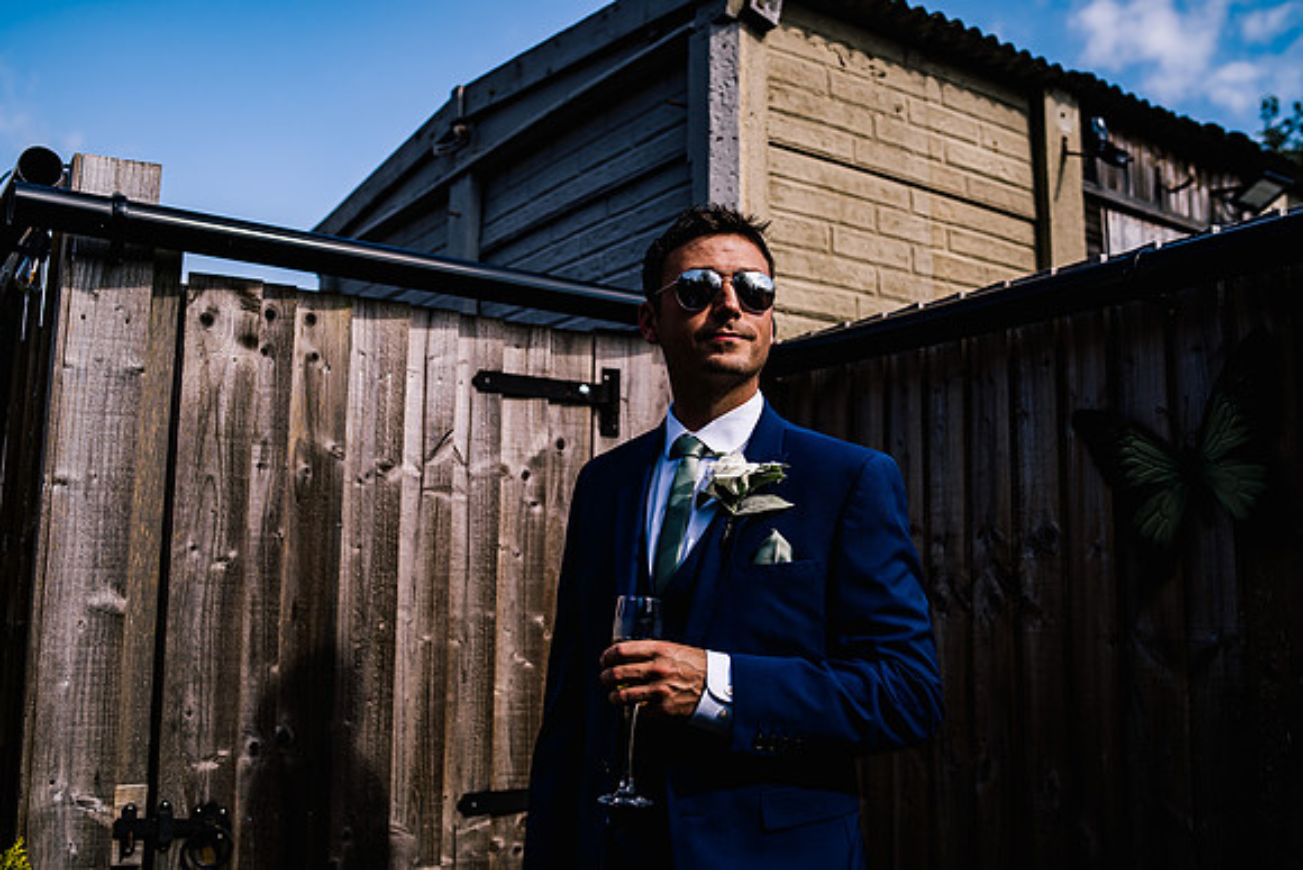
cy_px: 435
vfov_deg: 37.7
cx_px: 652
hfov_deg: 54.1
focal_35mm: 35
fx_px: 1275
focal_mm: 35
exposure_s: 1/1250
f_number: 3.2
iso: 50
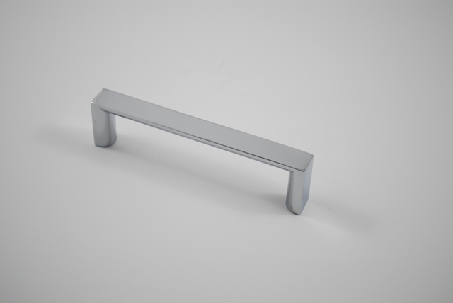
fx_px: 831
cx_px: 226
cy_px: 152
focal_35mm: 66
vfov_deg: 20.7
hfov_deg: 30.5
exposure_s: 1/30
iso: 100
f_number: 5.3
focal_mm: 44
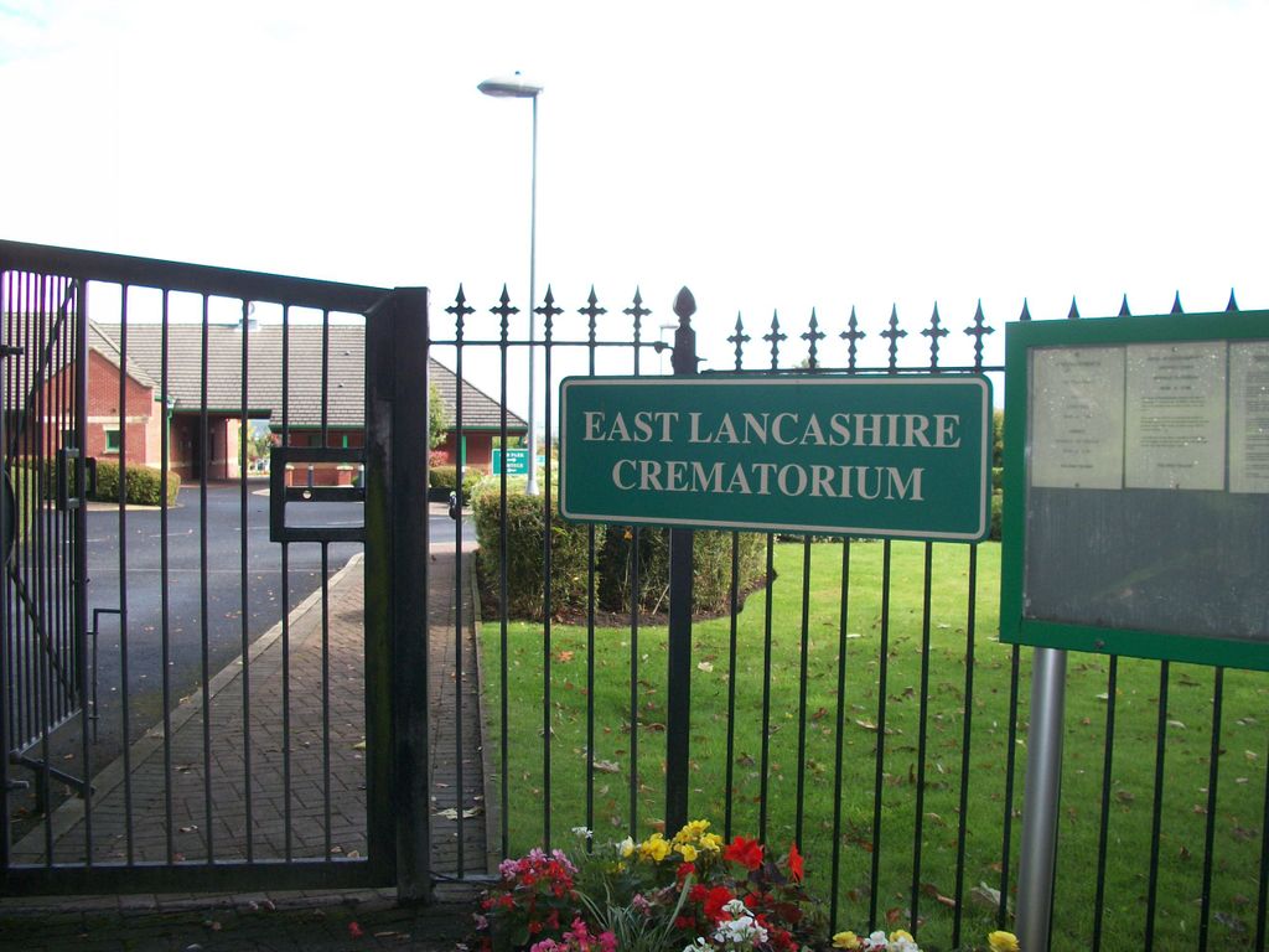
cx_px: 634
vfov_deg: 40.7
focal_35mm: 35
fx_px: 1283
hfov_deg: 52.6
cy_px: 476
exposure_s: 1/250
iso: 80
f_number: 3.1
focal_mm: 6.3
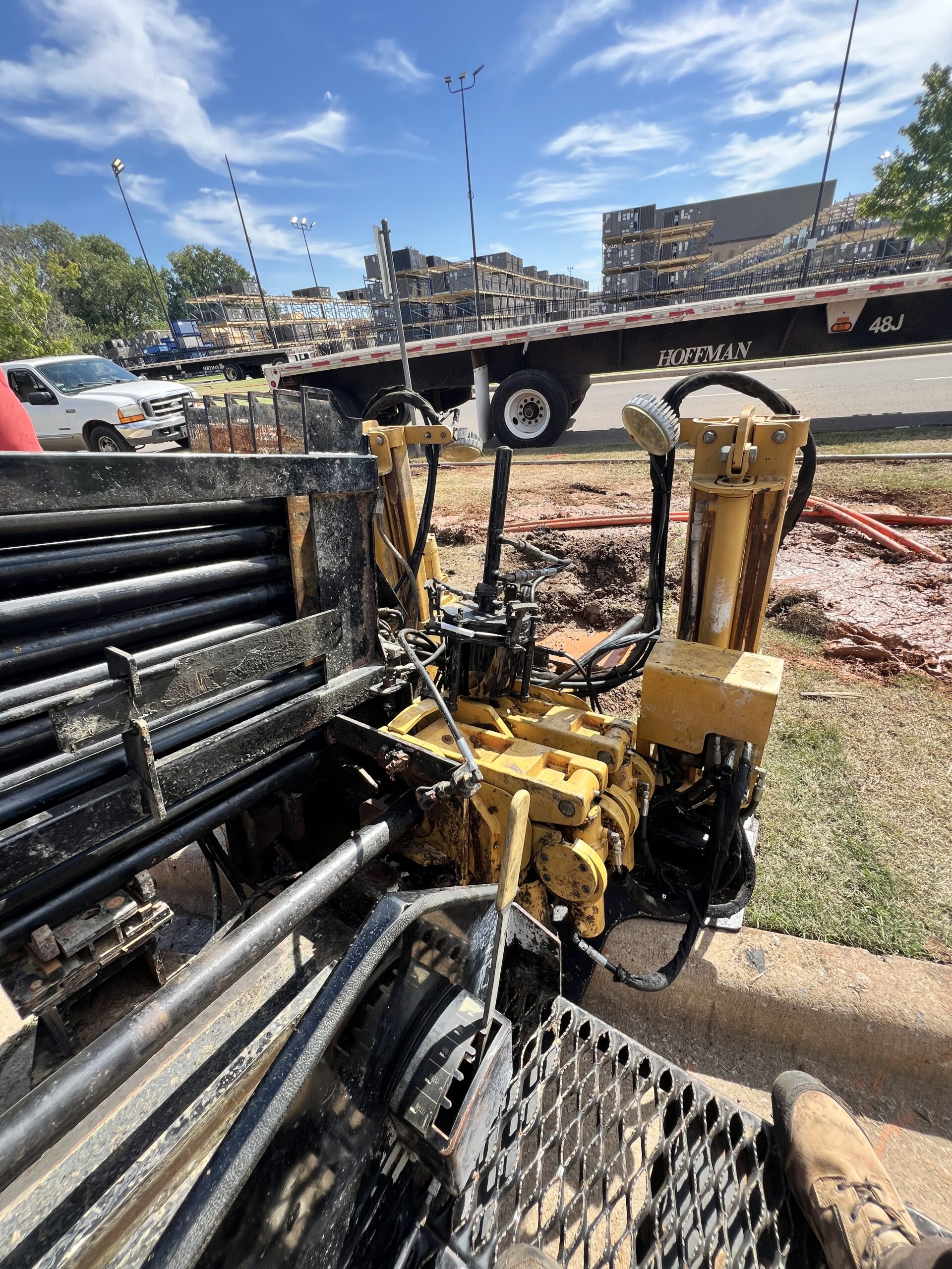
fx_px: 477
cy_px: 634
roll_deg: +7.2
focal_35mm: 13
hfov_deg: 89.9
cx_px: 476
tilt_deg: -30.4
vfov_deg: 106.2
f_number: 1.8
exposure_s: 1/464
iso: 32
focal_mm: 1.57
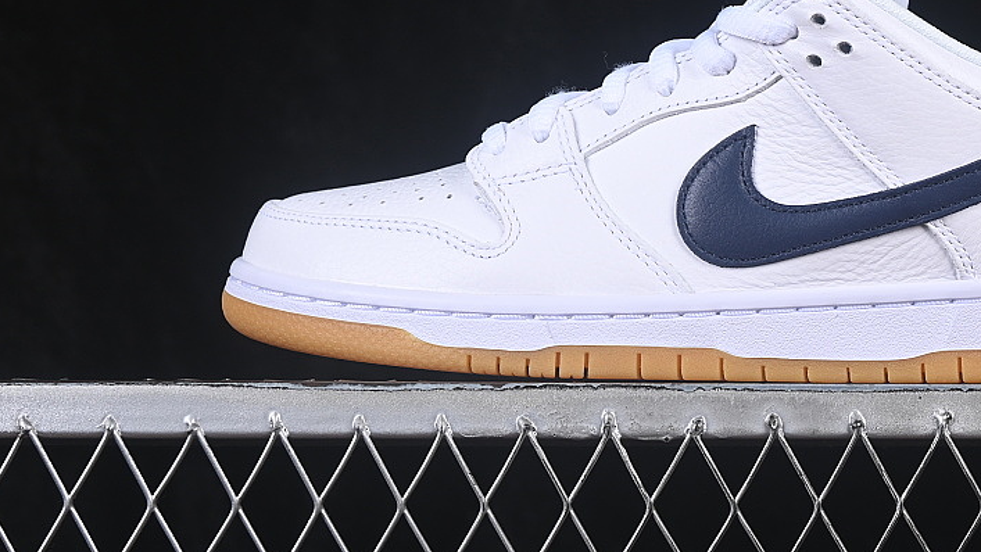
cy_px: 74
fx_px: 3122
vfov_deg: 10.1
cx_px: 735
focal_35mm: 120
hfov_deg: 17.8
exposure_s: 1/80
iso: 160
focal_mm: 50
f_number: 8
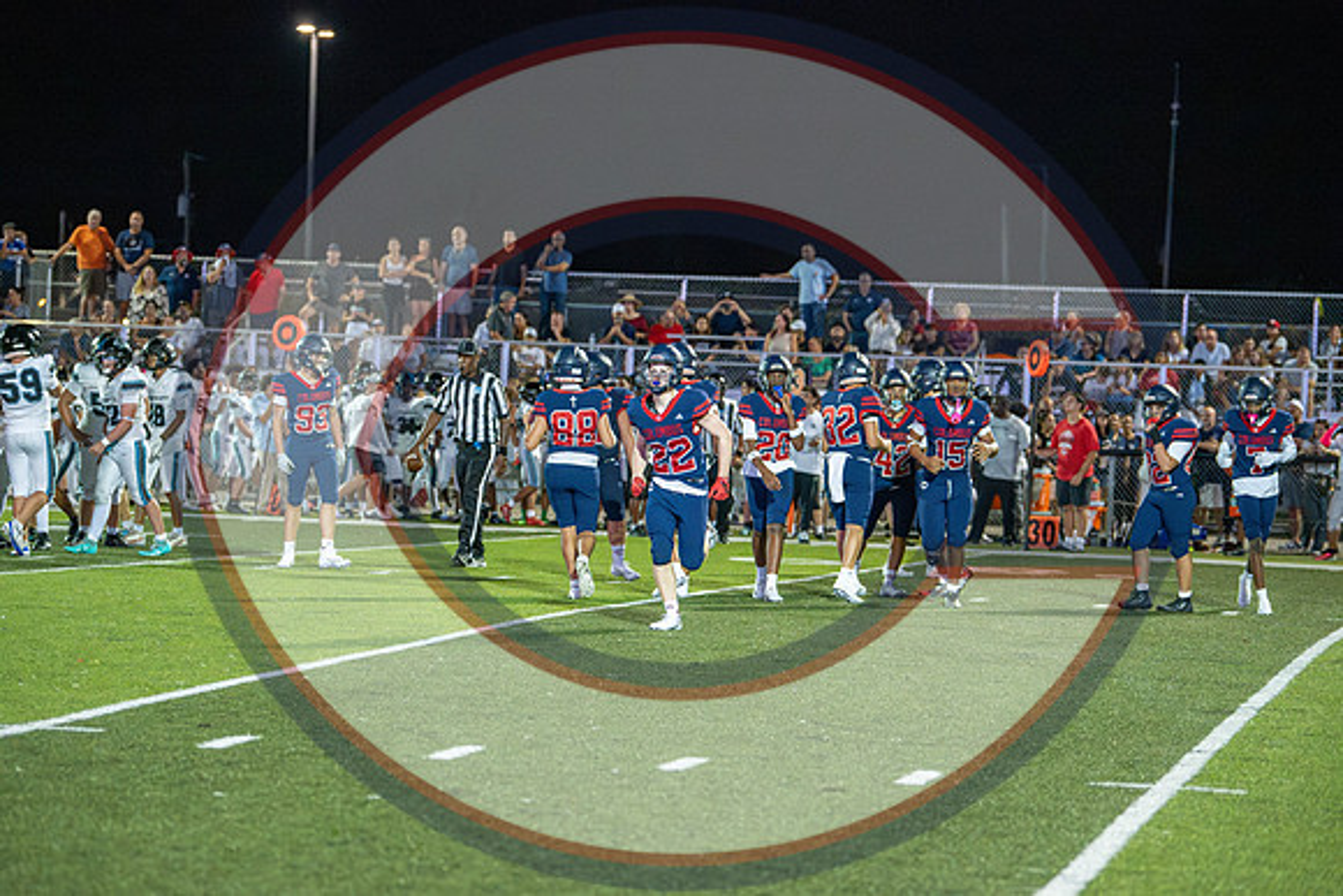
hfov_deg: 16.3
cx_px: 617
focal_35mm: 125
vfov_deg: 10.9
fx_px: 4680
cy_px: 484
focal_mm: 116
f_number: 2.8
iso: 12800
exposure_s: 1/1000
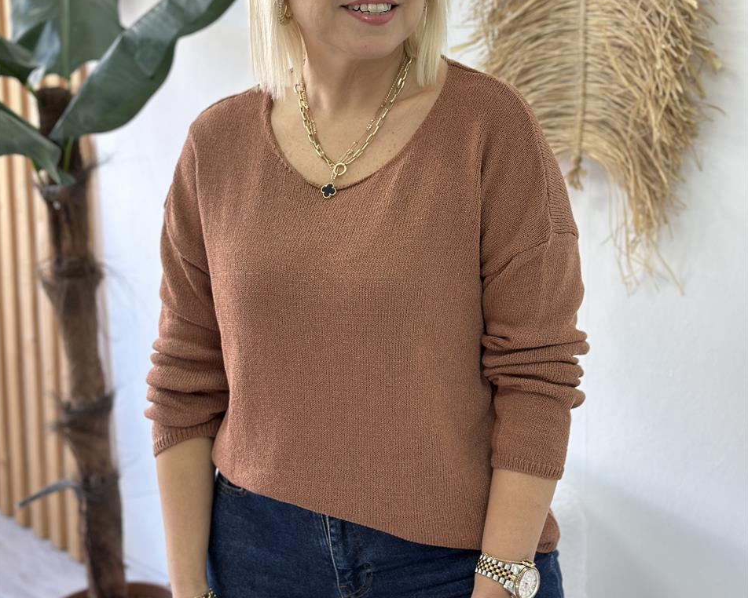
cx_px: 372
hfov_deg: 30.0
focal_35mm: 63
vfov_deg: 24.2
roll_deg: +1.6
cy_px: 259
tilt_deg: -13.2
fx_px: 1395
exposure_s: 1/100
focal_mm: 6.86
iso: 125
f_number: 1.78
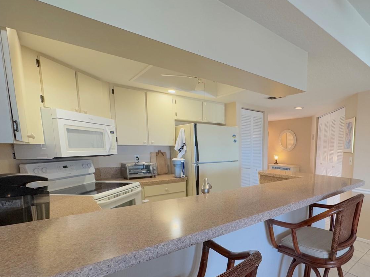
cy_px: 175
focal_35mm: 20
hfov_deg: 78.4
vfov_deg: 64.9
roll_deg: -0.6
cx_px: 254
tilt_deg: -7.4
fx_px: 214
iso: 200
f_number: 2.2
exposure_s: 1/120
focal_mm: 2.22
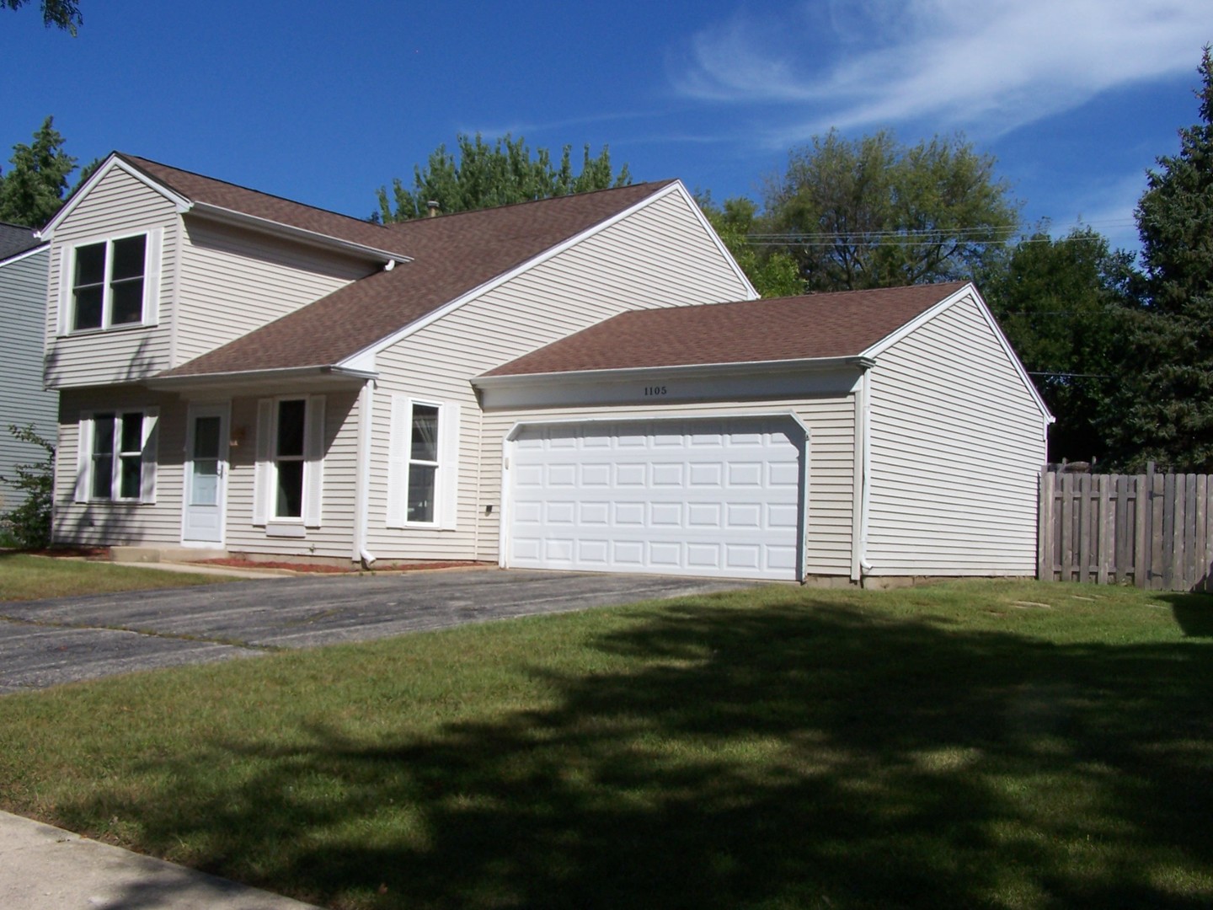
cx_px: 606
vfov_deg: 37.7
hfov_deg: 49.0
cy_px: 455
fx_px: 1332
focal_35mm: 38
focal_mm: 6.3
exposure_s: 1/640
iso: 80
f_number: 5.6
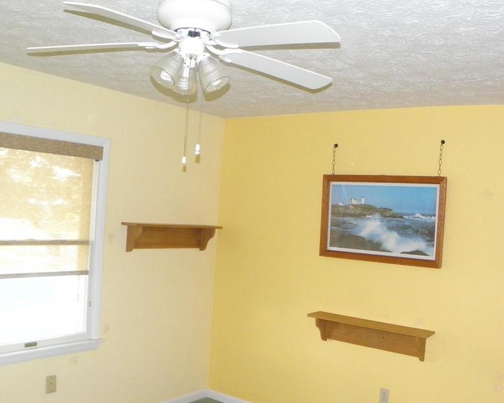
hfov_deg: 50.2
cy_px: 235
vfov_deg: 41.0
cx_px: 274
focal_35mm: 36
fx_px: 537
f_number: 3.5
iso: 400
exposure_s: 1/30
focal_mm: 5
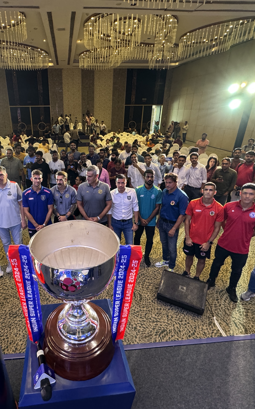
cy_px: 205
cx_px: 82
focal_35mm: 20
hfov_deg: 58.1
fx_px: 222
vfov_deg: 85.1
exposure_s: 1/100
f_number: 2.2
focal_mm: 2.22
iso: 250
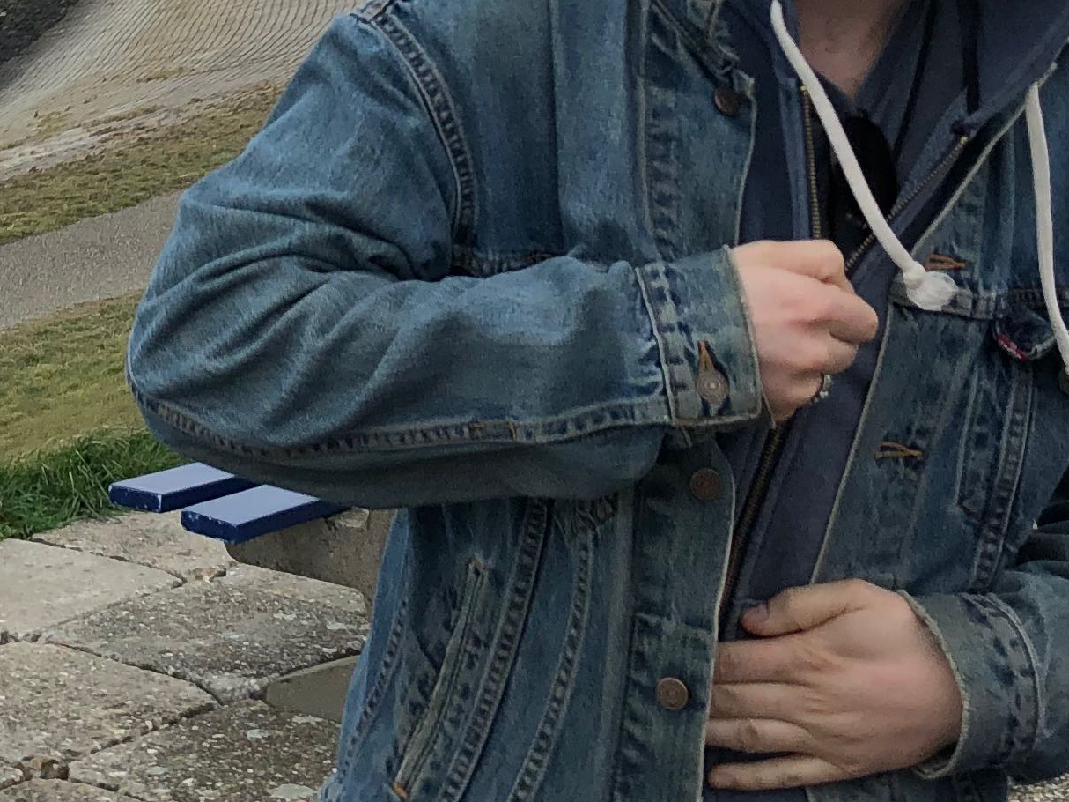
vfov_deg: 15.5
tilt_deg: -3.4
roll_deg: +0.3
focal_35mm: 93
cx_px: -140
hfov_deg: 20.0
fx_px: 2871
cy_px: -57
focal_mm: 4
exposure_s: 1/578
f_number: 1.8
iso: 20
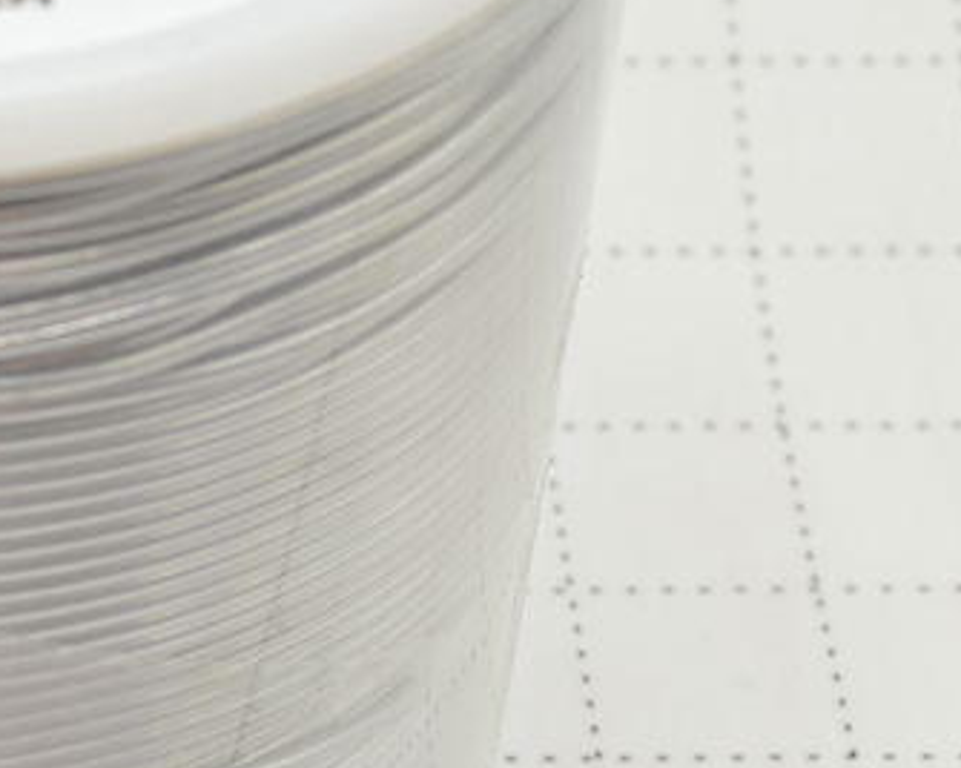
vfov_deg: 8.1
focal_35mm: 189
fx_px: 5376
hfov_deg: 10.0
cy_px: 792
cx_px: -293
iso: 100
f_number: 16
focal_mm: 44
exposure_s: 1/10
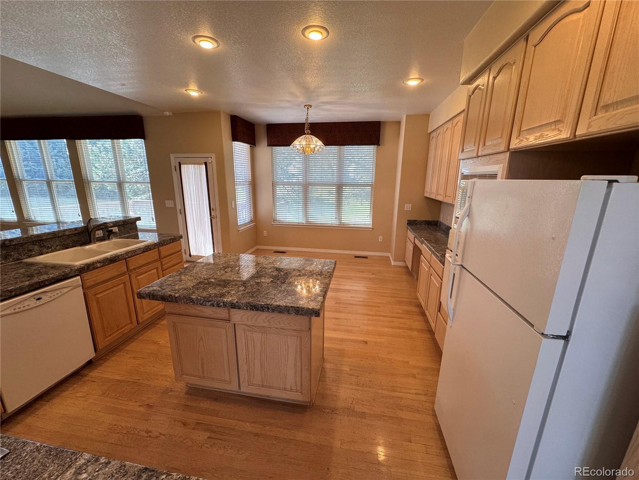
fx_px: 258
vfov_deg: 85.7
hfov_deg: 102.1
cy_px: 240
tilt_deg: -14.6
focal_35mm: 14
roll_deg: -0.6
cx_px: 320
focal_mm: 2.22
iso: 160
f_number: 2.2
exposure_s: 1/120
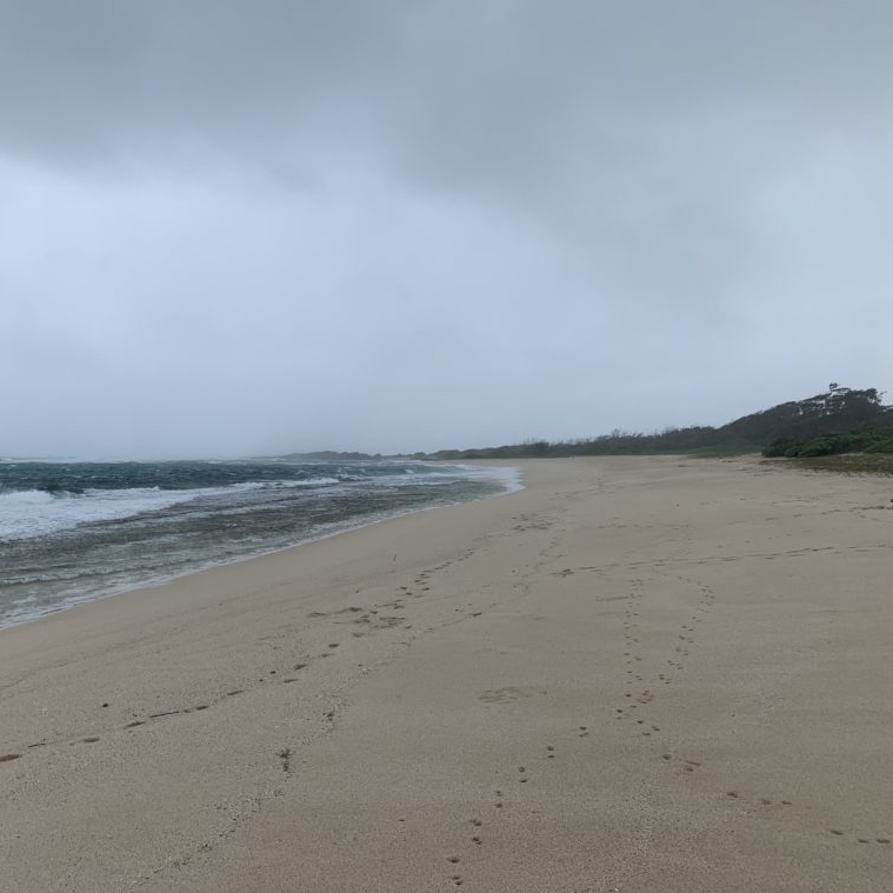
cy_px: 444
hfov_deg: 52.1
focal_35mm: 31
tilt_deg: +2.2
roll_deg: -0.3
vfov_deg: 52.5
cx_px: 349
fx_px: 905
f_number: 1.8
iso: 25
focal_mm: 4.25
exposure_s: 1/647
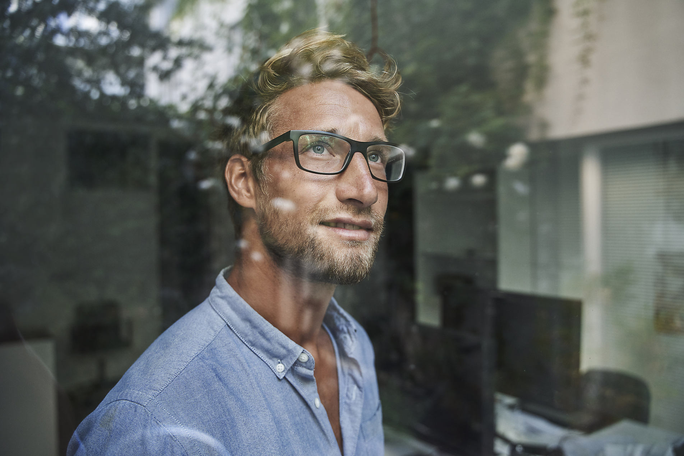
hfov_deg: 63.7
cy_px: 228
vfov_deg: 45.0
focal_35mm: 29
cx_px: 342
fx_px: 551
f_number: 3.2
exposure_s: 1/160
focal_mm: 29
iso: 500
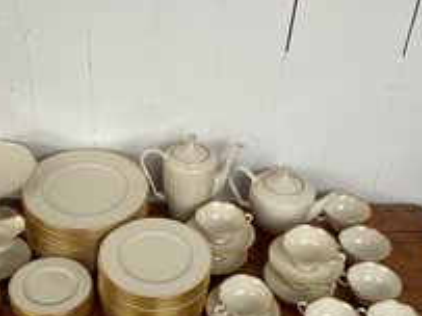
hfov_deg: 38.4
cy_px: 213
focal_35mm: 49
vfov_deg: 29.4
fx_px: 597
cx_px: 134
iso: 16
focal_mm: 3
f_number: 1.8
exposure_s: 1/123
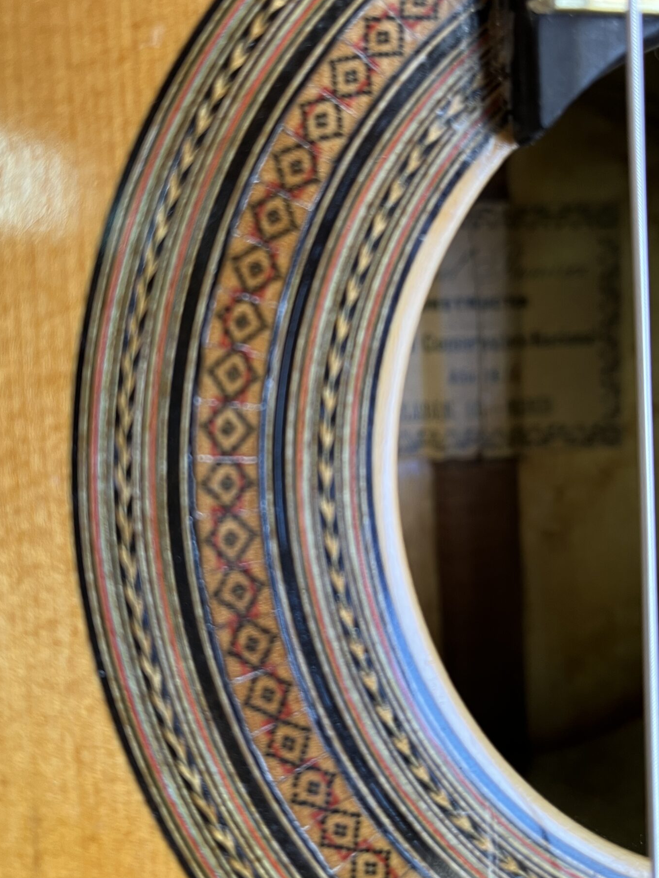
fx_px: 939
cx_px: 279
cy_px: 404
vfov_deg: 50.1
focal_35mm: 37
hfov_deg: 38.6
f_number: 1.6
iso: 80
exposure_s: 1/50
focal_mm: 5.1
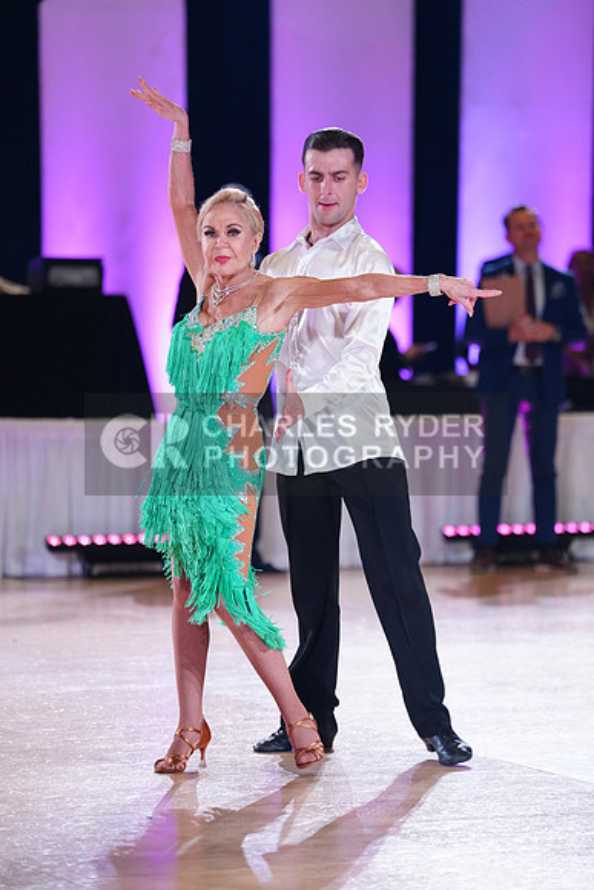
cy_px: 445
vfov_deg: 13.0
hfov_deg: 8.7
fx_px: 3908
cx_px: 297
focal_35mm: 158
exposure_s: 1/400
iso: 2000
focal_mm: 158
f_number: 2.8
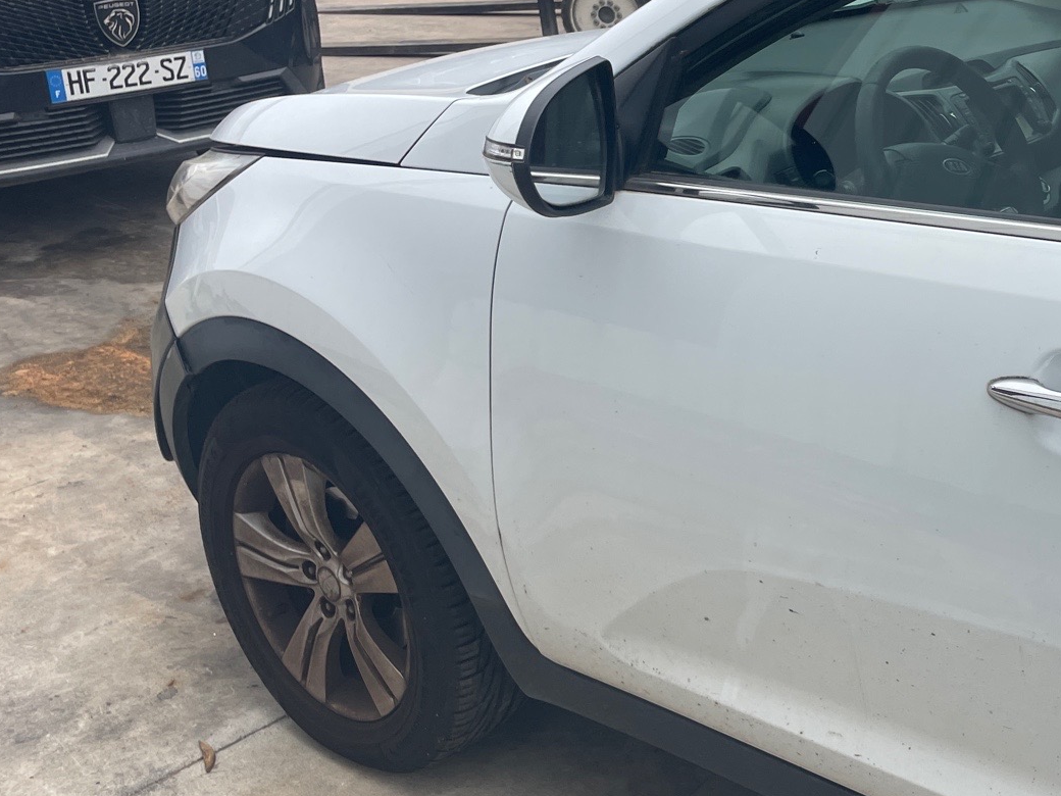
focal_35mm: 48
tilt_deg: -18.7
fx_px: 1471
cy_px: 357
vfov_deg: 30.2
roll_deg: +0.8
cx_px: 919
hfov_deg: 37.5
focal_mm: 4.2
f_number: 1.6
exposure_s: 1/2564
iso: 32
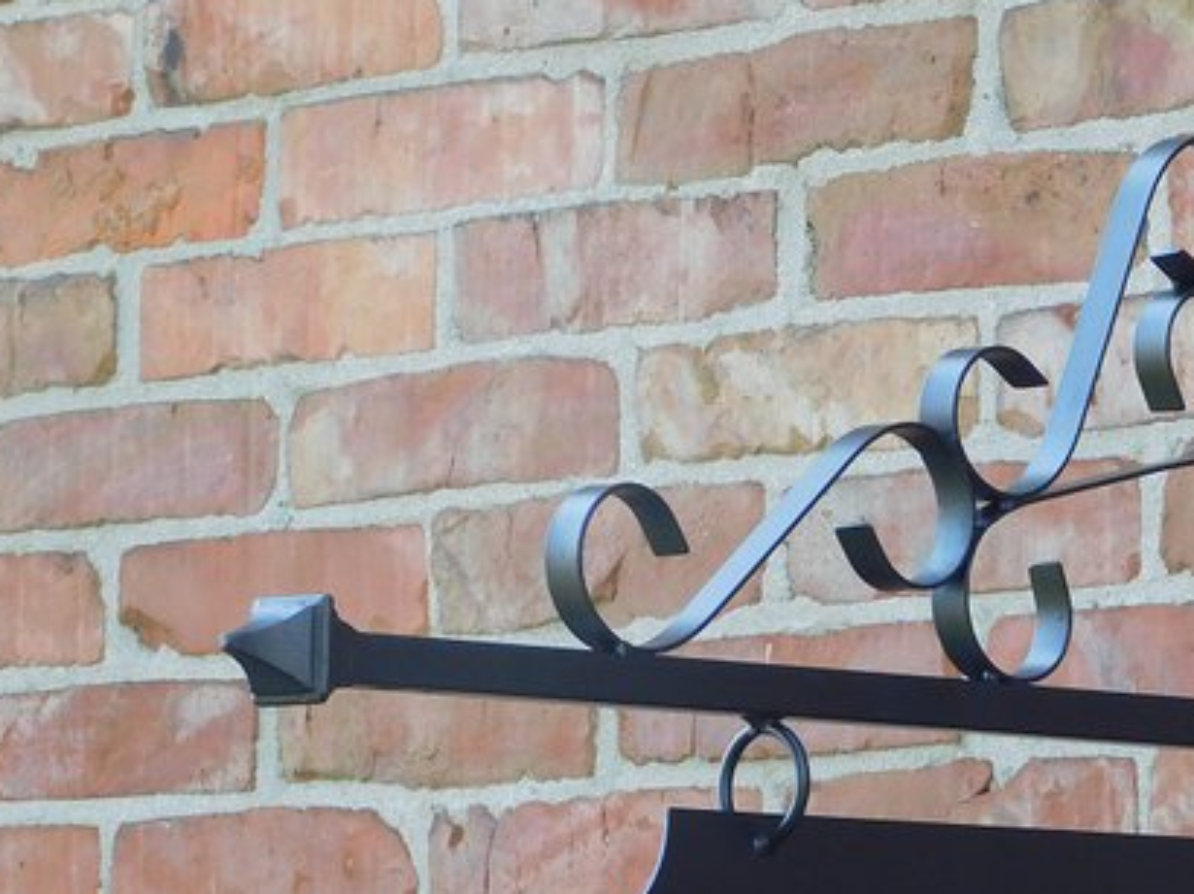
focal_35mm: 289
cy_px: 804
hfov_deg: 6.8
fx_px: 9963
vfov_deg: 5.1
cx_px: 1075
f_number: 5.1
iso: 125
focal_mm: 26.3
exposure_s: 1/80
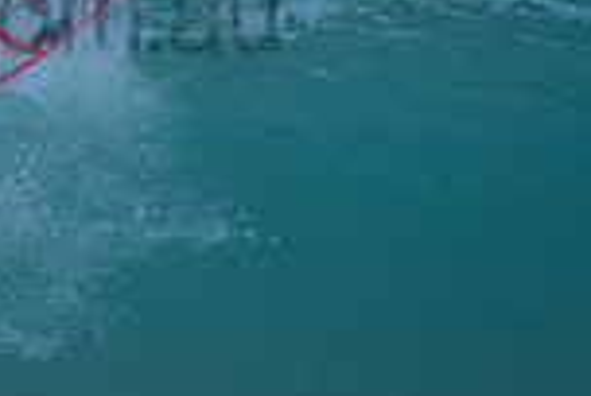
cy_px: -73
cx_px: -129
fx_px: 33835
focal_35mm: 2057
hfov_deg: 1.0
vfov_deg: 0.7
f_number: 5.6
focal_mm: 500
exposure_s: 1/2000
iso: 450
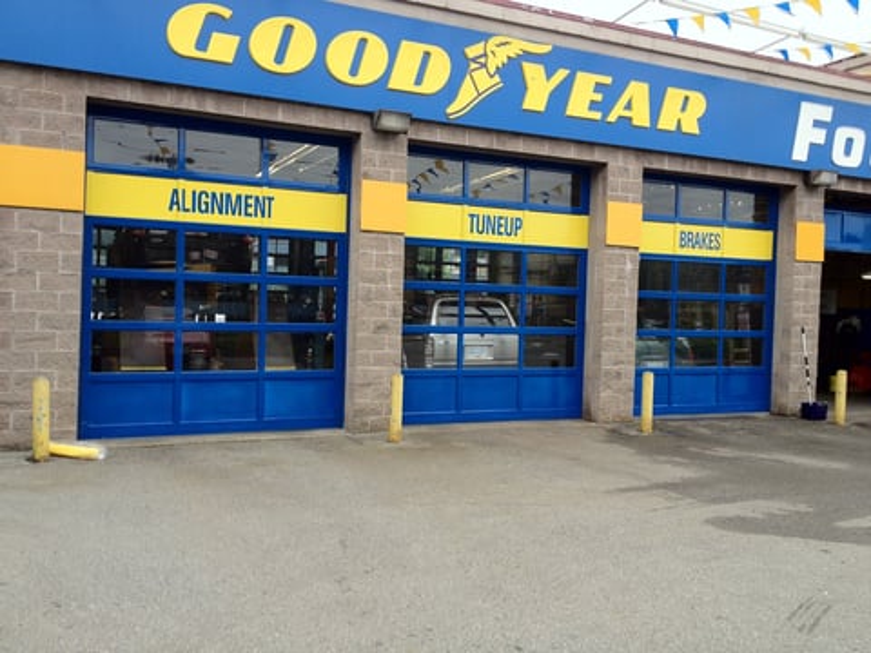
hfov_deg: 52.6
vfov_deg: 40.7
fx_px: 881
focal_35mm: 35
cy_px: 326
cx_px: 436
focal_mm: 4.28
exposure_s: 1/201
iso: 64
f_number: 2.4
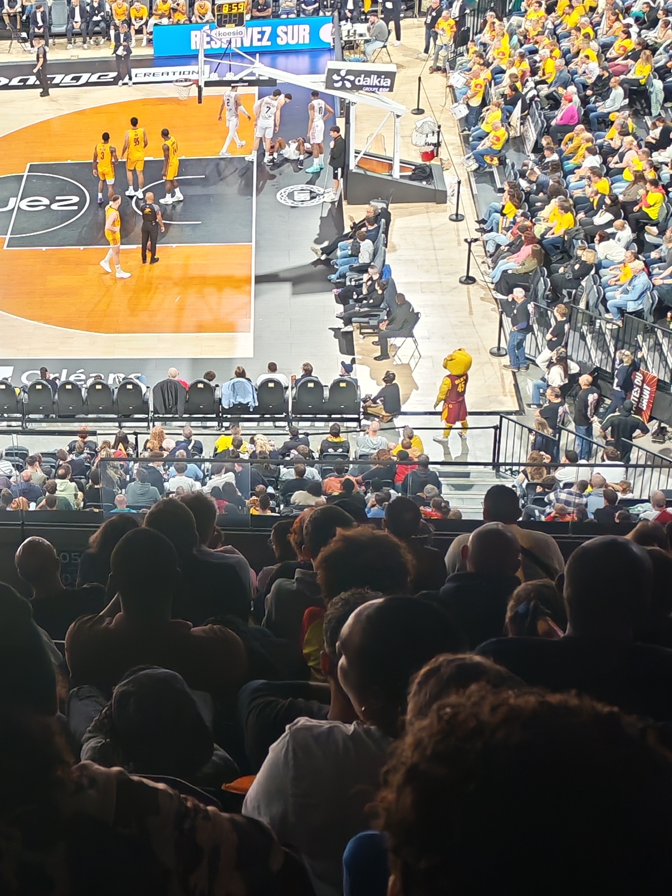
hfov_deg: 21.1
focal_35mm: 66
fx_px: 1708
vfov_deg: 29.4
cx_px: -84
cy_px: 404
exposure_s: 1/100
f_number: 1.9
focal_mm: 6.12
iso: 500
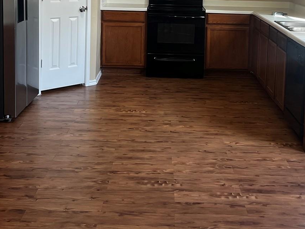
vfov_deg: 22.9
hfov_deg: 31.2
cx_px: 174
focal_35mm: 62
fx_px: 546
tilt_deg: -5.6
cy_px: 16
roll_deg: -1.3
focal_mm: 5.7
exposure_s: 1/120
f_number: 1.5
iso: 100
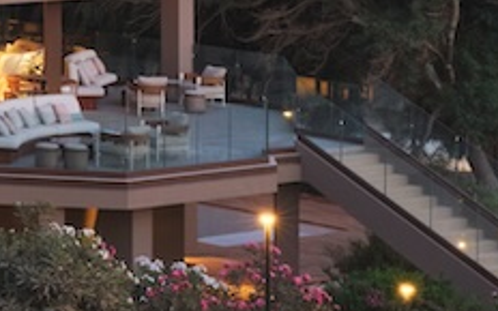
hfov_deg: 8.1
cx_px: -854
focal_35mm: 230
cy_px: -148
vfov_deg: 5.7
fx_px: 3122
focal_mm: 45
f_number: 16
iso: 1000
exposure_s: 2.5
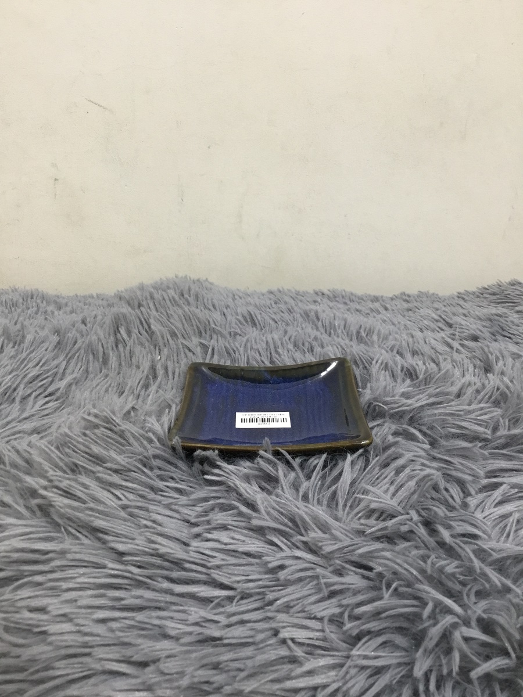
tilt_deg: -21.8
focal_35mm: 31
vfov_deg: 58.4
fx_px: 624
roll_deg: +2.5
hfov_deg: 45.4
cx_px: 262
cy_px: 348
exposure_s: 1/33
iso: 125
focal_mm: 3.3
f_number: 2.4
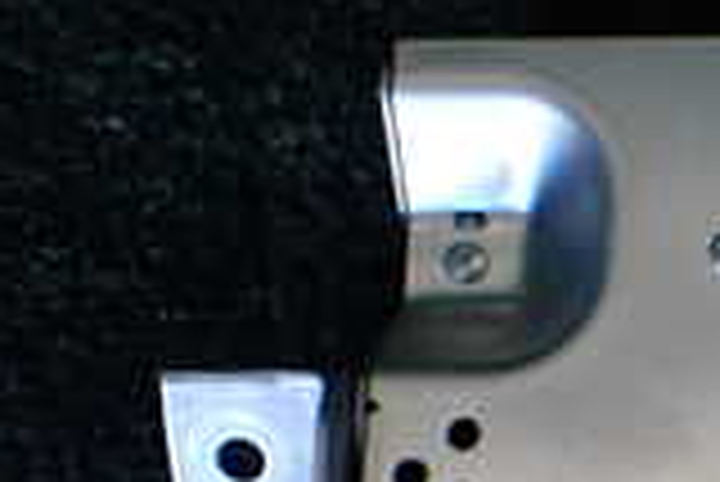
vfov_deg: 11.6
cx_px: 1084
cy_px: 541
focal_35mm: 117
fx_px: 2342
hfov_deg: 16.0
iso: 200
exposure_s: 1/125
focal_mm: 5.4
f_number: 2.3
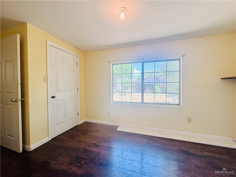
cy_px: 88
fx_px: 95
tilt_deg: -1.8
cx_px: 118
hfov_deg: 102.1
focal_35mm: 14
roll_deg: -0.6
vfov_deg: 85.7
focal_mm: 2.22
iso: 50
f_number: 2.2
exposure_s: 1/120
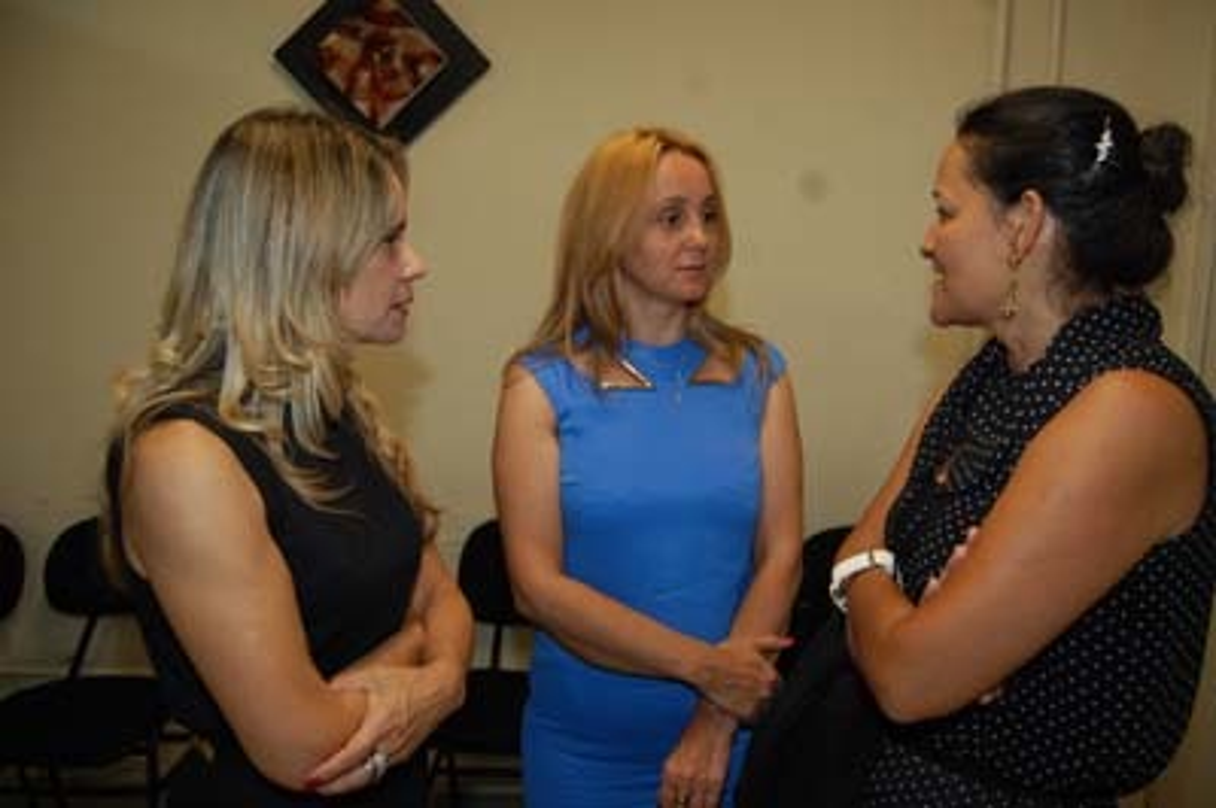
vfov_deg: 47.9
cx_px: 608
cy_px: 404
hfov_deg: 67.4
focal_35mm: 27
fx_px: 911
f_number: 4
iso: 400
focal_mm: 18
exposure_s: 1/60
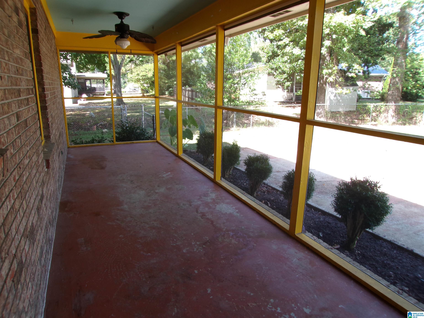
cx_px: 212
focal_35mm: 24
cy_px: 159
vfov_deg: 56.8
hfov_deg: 71.6
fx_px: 294
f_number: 4.4
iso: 100
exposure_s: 1/38
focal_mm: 4.3
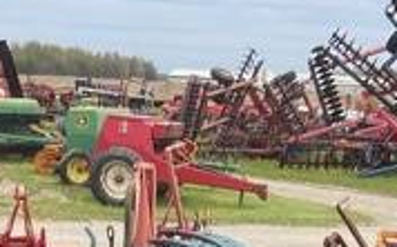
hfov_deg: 16.8
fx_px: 1341
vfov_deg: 9.3
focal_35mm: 124
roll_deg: -2.9
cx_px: 234
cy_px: 616
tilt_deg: -24.1
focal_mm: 4.25
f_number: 1.8
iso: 32
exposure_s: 1/1395
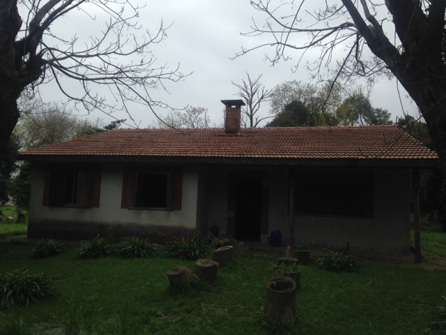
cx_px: 223
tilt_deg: +6.9
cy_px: 168
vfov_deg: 42.9
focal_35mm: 33
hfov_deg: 55.4
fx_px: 425
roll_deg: -2.8
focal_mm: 4.12
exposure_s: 1/1153
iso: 50
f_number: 2.4
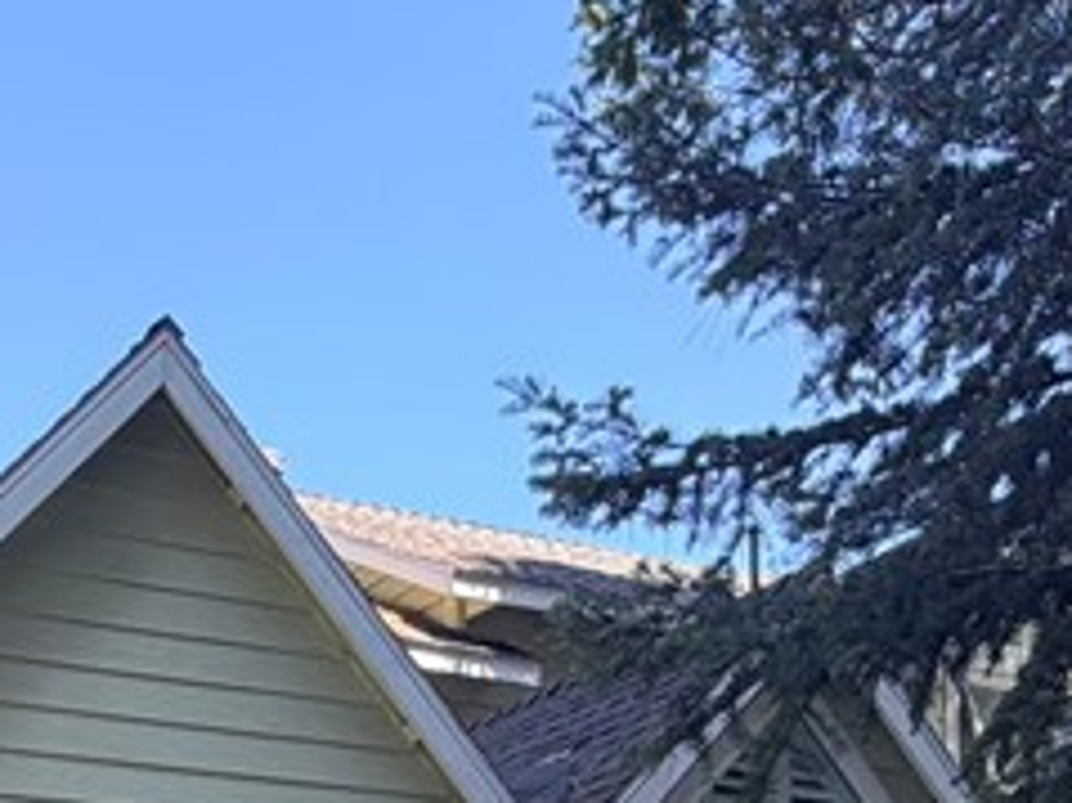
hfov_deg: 31.7
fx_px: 1857
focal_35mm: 60
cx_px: 278
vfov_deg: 20.4
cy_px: 1247
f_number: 2.2
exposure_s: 1/260
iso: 50
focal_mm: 2.22
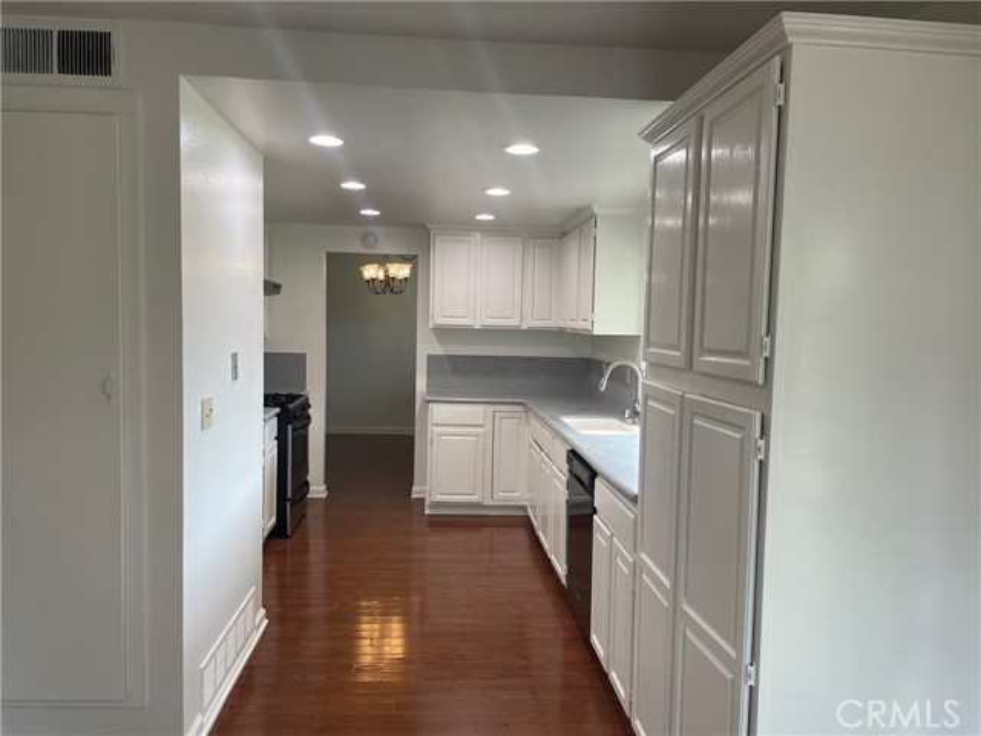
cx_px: 490
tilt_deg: -3.5
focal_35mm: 26
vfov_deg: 53.1
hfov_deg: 67.3
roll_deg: -1.5
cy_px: 368
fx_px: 737
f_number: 1.6
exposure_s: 1/120
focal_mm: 4.2
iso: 64
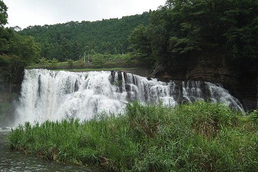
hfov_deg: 58.7
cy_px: 86
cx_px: 129
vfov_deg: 41.1
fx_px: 229
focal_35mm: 32
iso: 200
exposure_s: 1/125
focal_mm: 21
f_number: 8
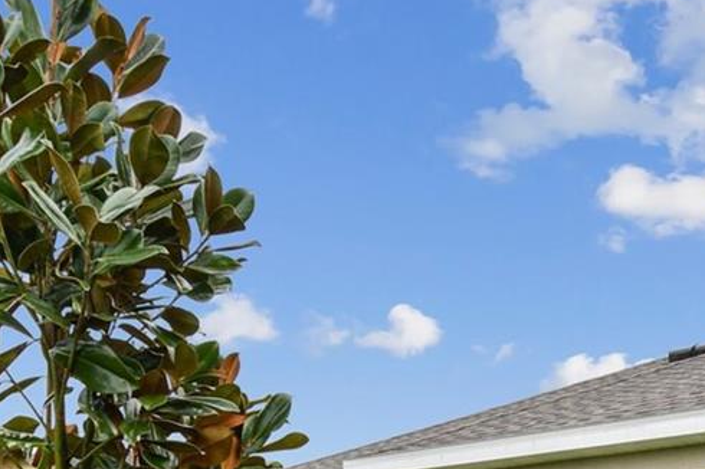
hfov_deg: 38.5
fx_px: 959
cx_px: 586
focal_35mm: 49
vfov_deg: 22.6
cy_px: 698
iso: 100
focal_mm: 10
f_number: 7.1
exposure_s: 1/125
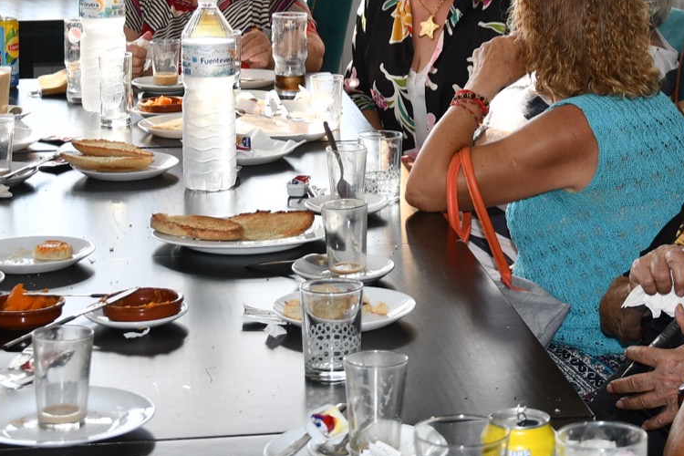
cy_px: -40
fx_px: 1976
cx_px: 511
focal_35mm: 104
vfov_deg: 12.9
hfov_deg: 19.5
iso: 160
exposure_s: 1/250
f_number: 4
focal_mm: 26
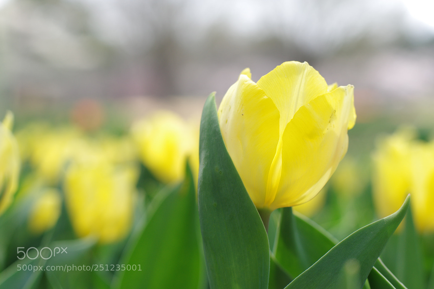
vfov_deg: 16.6
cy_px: 144
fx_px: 988
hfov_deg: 24.8
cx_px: 217
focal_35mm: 82
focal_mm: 55
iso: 200
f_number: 4.5
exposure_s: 1/500
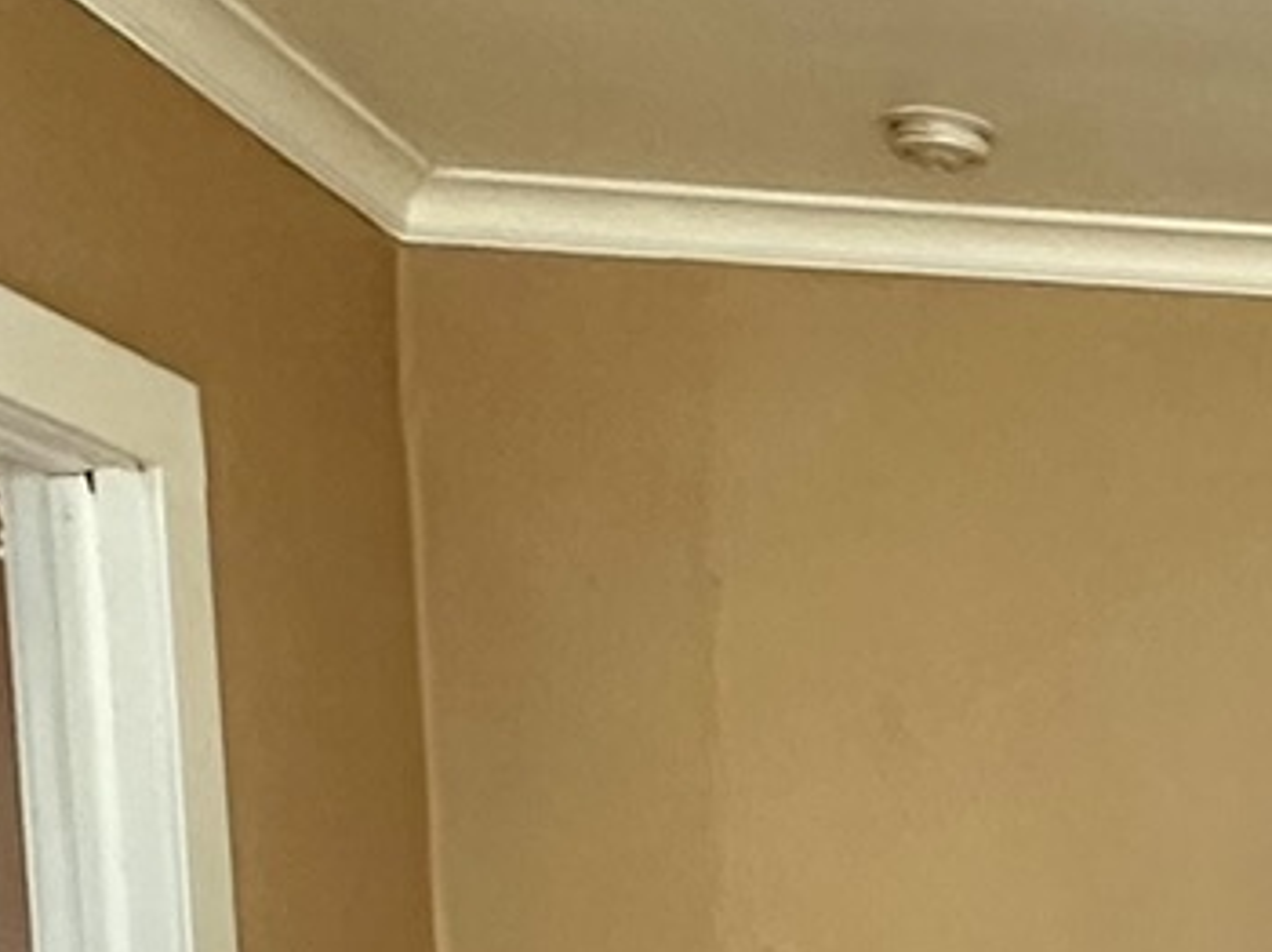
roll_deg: -0.5
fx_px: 3011
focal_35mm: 82
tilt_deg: -5.8
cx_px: 2090
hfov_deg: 19.6
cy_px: 1435
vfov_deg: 16.4
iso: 200
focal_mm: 2.22
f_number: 2.2
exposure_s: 1/60
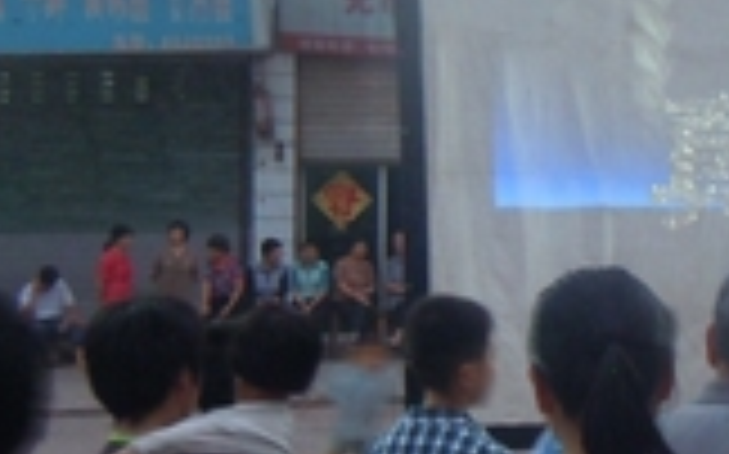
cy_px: 193
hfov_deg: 18.8
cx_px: 702
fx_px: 2144
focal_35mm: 108
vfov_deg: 12.1
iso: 400
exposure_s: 1/3
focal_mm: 5.4
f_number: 3.5
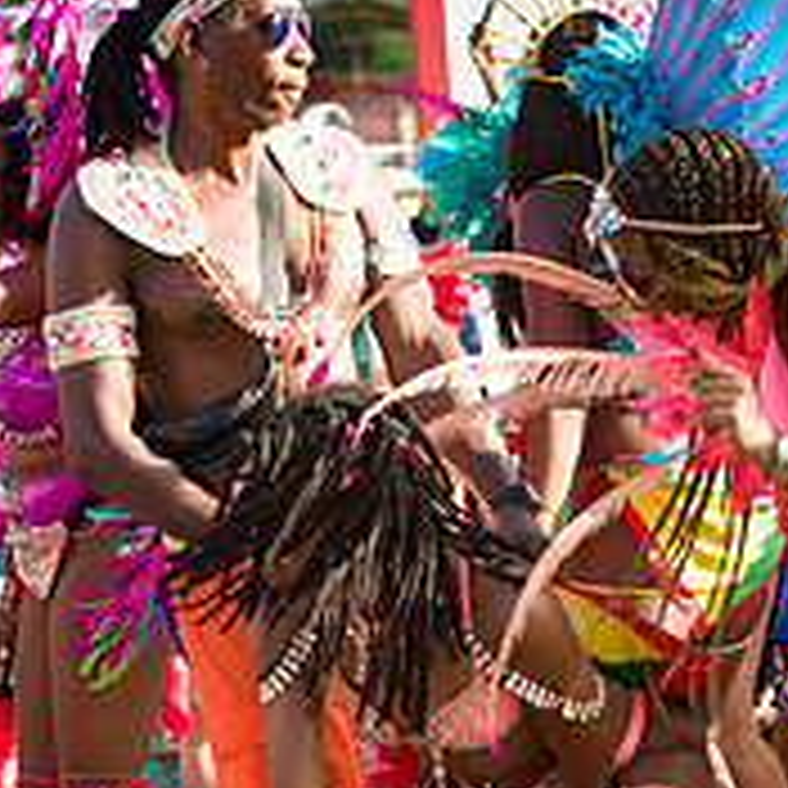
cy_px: 820
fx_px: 3940
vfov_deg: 11.3
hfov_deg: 11.4
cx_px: 299
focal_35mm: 153
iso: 100
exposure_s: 1/200
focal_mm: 70
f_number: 5
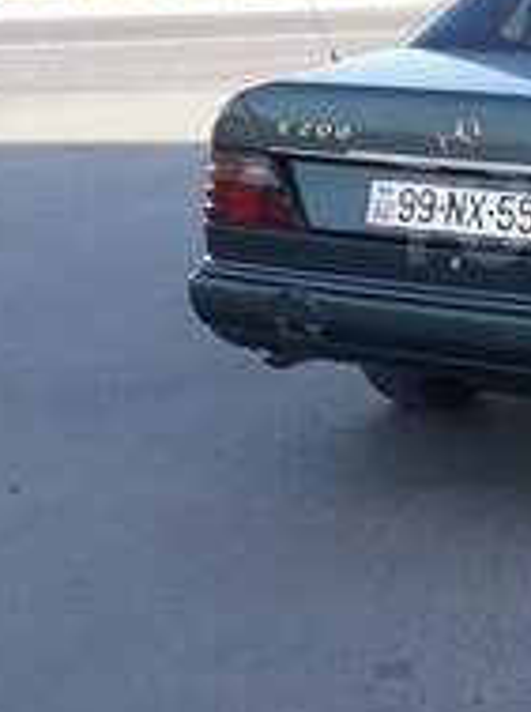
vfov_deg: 27.2
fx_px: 1457
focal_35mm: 71
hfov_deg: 19.2
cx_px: 674
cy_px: 222
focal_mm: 3.6
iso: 40
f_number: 1.9
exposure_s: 1/411
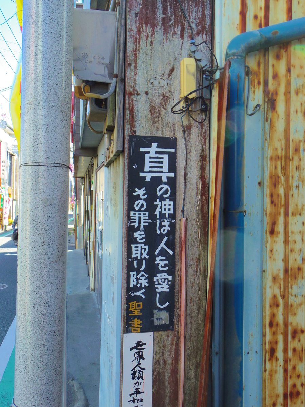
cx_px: 152
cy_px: 204
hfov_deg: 39.7
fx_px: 423
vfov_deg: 51.4
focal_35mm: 36
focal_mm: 6.5
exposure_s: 1/160
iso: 200
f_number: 4.5
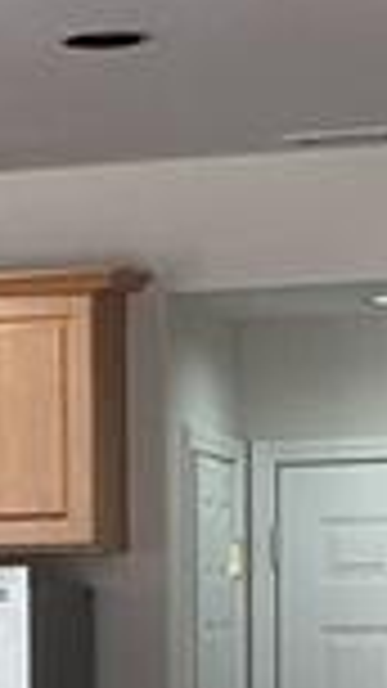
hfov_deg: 7.0
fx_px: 3103
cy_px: 904
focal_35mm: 170
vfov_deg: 12.3
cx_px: -184
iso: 50
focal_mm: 3.3
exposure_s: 1/60
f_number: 2.4
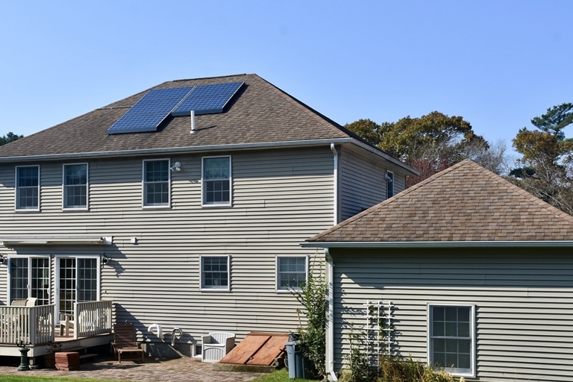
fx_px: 764
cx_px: 261
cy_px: 234
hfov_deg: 41.1
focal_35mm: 48
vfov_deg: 28.0
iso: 220
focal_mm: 24
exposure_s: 1/500
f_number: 8
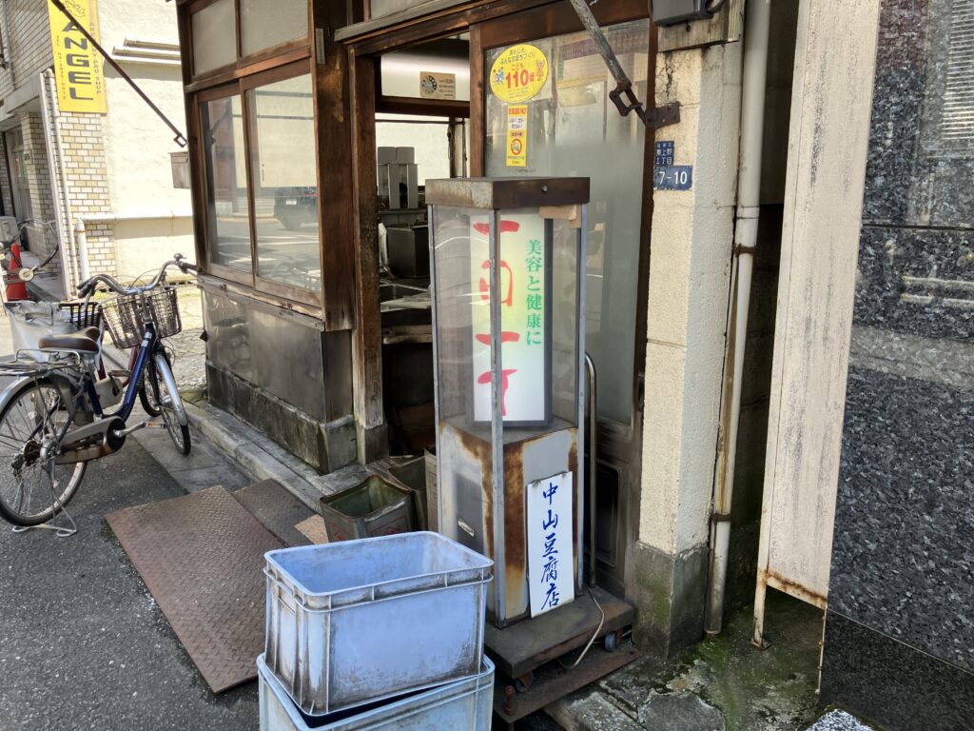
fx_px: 788
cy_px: 366
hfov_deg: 63.4
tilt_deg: -11.8
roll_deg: +2.1
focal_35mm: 28
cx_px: 487
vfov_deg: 49.7
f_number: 1.8
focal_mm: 3.99
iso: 25
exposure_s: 1/211
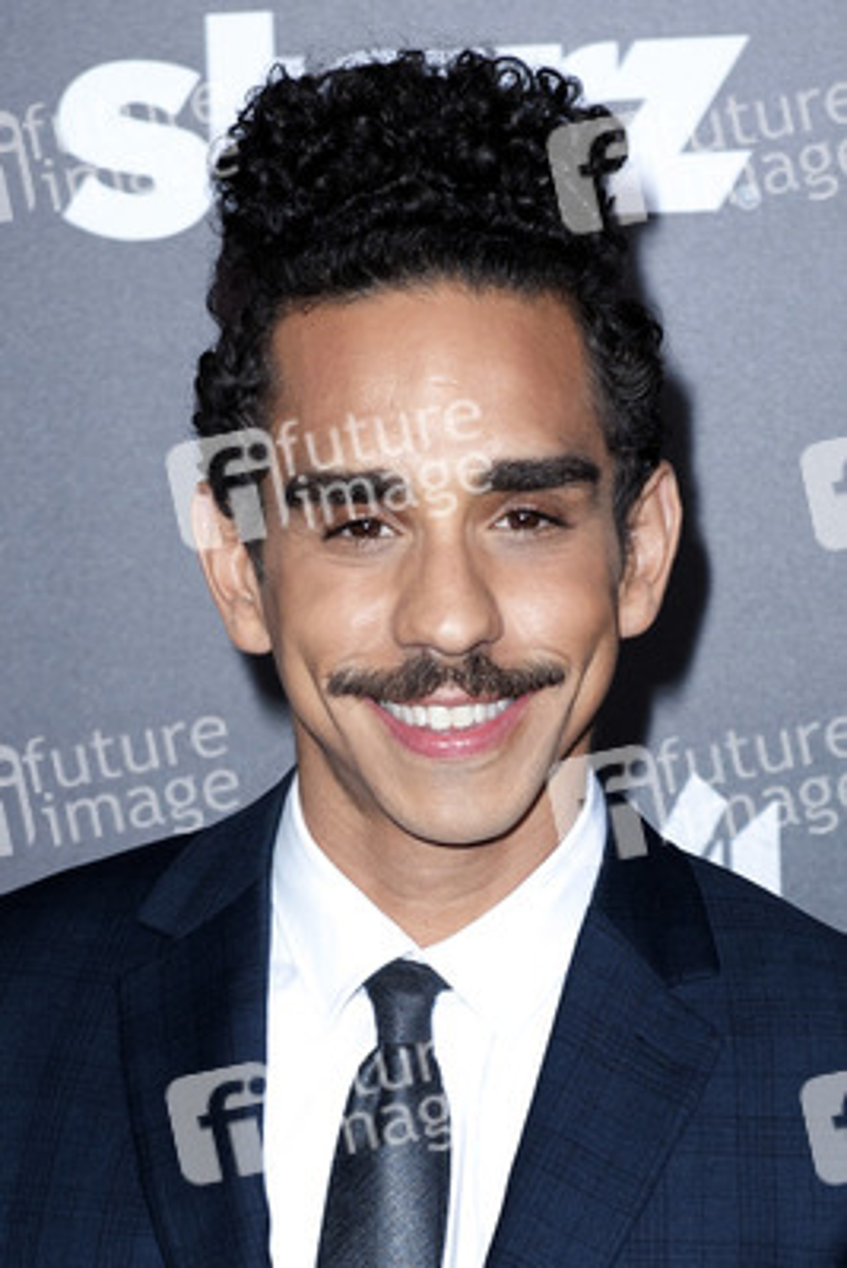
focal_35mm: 70
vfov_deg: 28.8
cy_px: 634
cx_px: 424
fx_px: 2468
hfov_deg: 19.5
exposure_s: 1/320
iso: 500
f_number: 5.6
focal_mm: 70
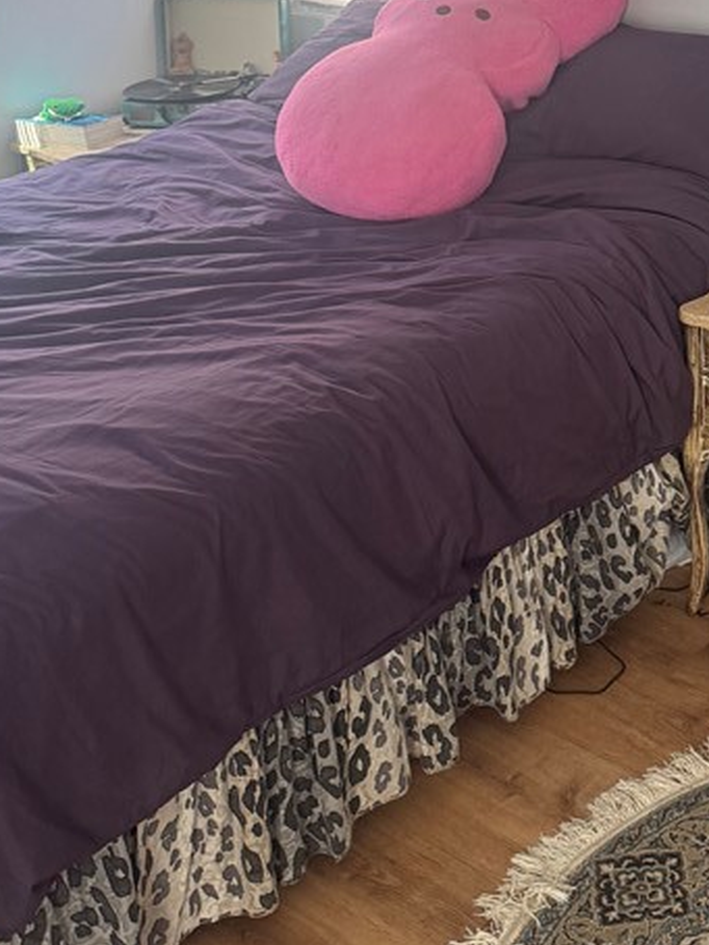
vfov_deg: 32.9
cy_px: 21
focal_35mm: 54
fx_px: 1475
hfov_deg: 26.3
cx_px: 605
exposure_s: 1/121
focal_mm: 6.76
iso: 160
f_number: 1.78
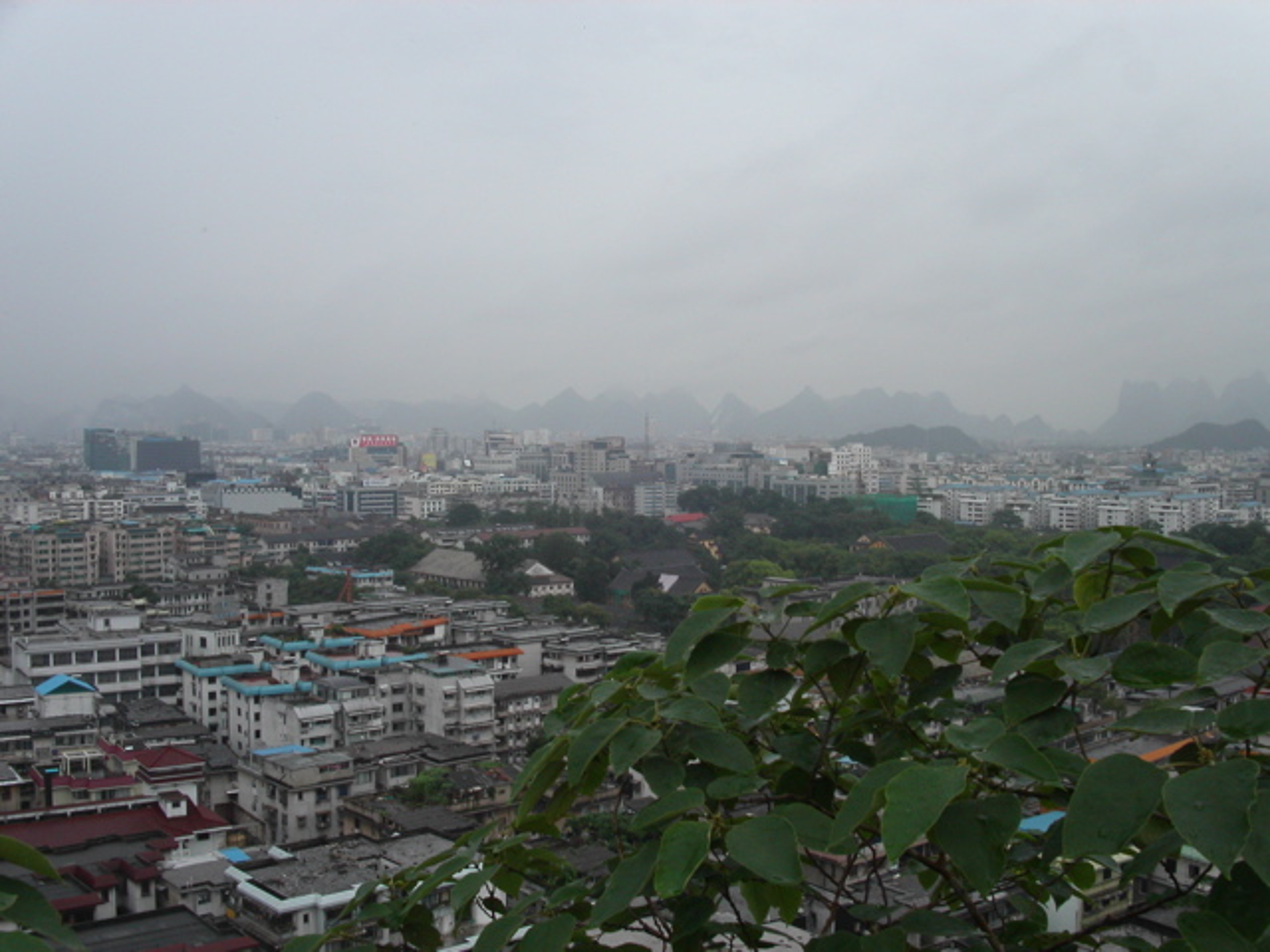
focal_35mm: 38
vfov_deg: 37.7
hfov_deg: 49.0
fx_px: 1394
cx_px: 635
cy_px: 476
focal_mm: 7.8
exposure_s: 1/250
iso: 100
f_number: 6.7
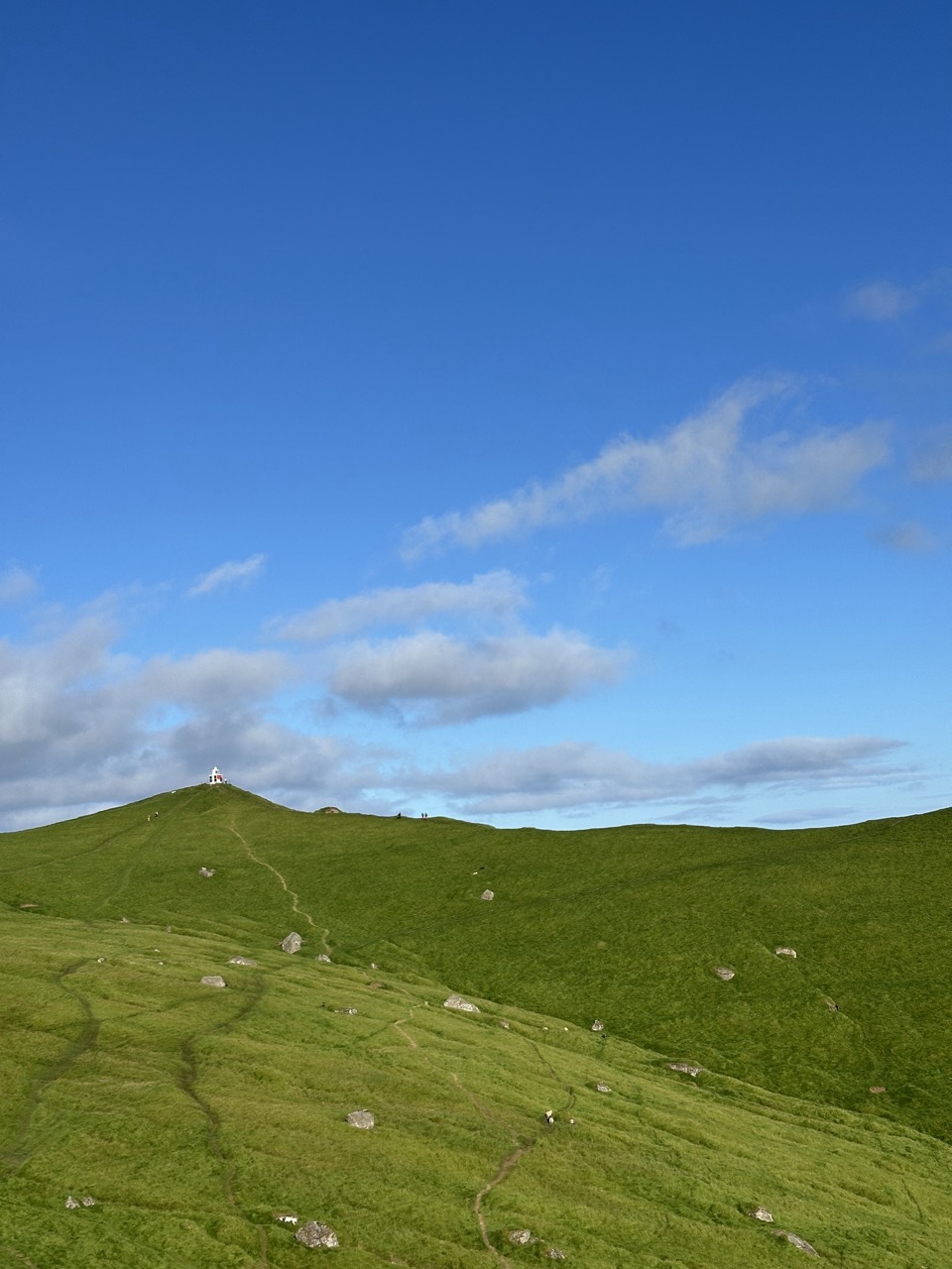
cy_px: 634
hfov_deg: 30.3
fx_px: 1760
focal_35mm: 48
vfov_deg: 39.7
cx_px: 476
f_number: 1.78
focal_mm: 6.86
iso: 64
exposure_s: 1/6623
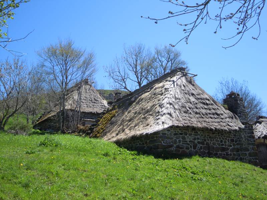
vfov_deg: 39.7
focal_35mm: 36
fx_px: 278
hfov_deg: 51.4
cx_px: 134
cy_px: 100
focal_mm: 6.4
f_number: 3
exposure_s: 1/1000
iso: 100
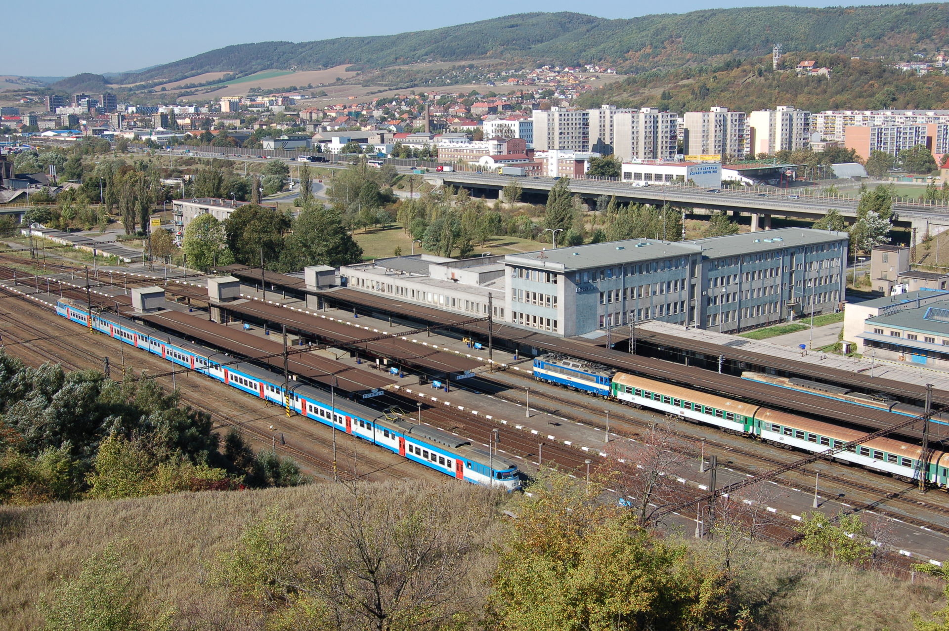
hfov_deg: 46.4
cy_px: 316
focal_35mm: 42
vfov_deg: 31.8
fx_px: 1106
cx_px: 474
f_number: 9
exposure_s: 1/320
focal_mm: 28
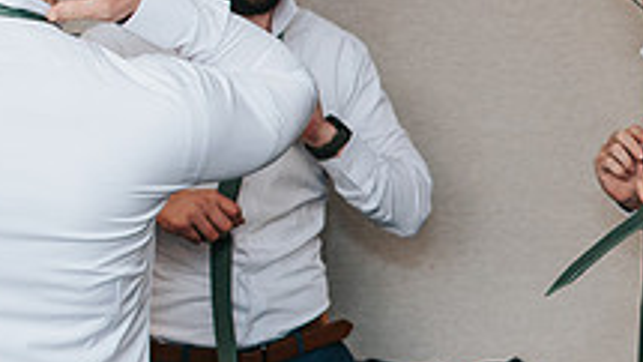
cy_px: 262
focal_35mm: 102
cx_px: 640
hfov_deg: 20.3
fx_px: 1739
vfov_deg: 11.9
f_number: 2.8
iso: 400
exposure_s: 1/250
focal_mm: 20
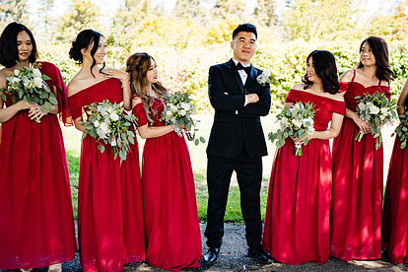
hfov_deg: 40.3
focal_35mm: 49
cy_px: 143
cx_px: 226
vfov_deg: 27.5
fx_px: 555
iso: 100
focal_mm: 35
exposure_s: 1/400
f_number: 2
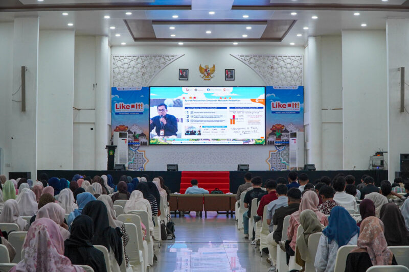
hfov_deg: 35.1
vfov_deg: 23.8
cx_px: 204
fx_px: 647
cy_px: 136
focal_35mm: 57
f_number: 6.3
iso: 1250
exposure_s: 1/125
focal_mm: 38
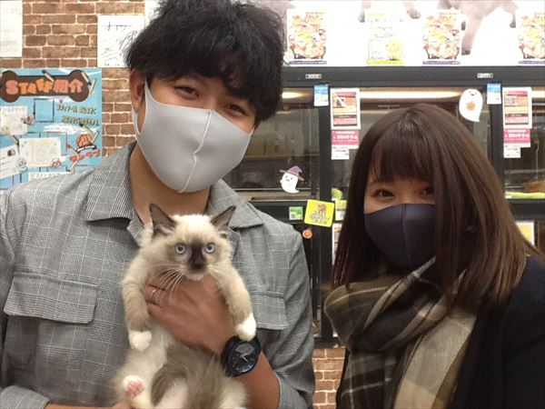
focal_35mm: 44
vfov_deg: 32.9
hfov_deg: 42.9
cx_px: 272
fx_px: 693
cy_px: 204
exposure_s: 1/30
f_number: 2.4
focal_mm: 2.03
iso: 80
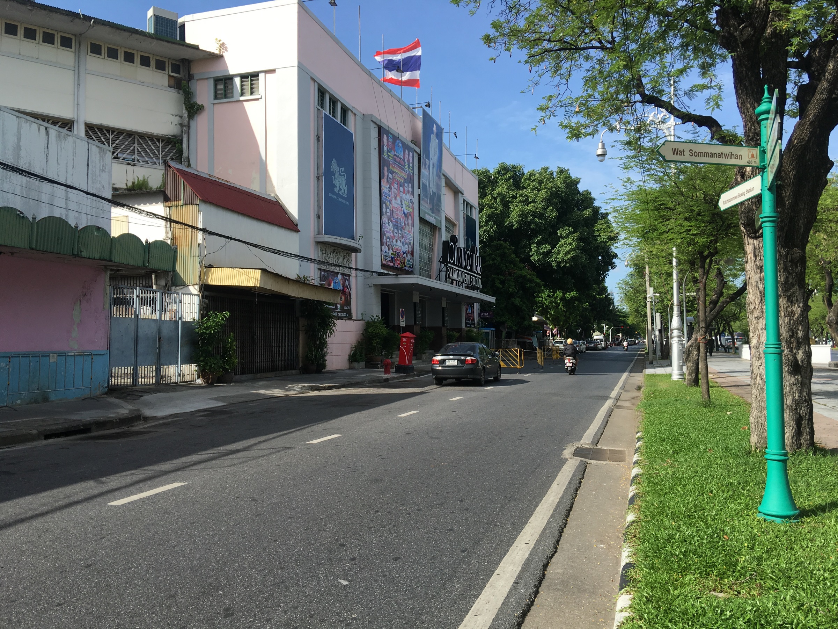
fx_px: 702
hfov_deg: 61.7
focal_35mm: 29
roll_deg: +0.8
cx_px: 419
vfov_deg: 48.2
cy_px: 314
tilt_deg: +3.9
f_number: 2.2
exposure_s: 1/1040
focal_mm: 4.15
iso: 25
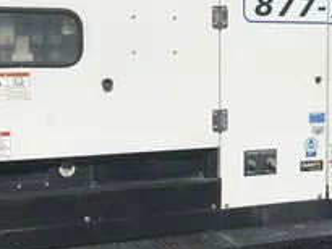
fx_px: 720
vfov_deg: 19.6
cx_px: 261
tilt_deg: -2.0
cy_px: 98
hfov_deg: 25.6
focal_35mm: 75
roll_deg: -0.4
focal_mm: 3.99
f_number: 1.8
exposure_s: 1/8772
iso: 25
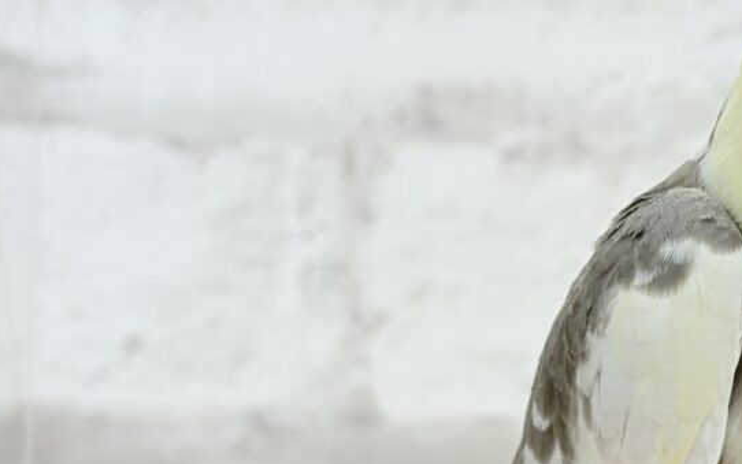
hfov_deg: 16.7
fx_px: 2468
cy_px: 233
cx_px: 750
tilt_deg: +2.1
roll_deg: -0.4
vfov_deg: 10.7
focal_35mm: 122
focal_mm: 5.96
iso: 32
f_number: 1.6
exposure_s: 1/50
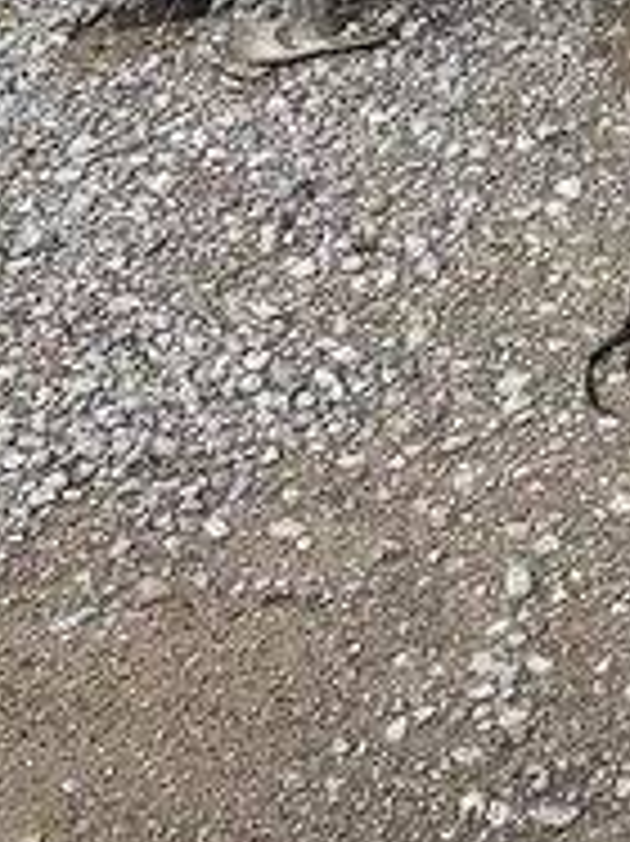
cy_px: -606
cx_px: 1107
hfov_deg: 13.2
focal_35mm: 102
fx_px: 2478
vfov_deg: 16.6
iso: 32
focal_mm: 4.2
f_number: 1.6
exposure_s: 1/3509
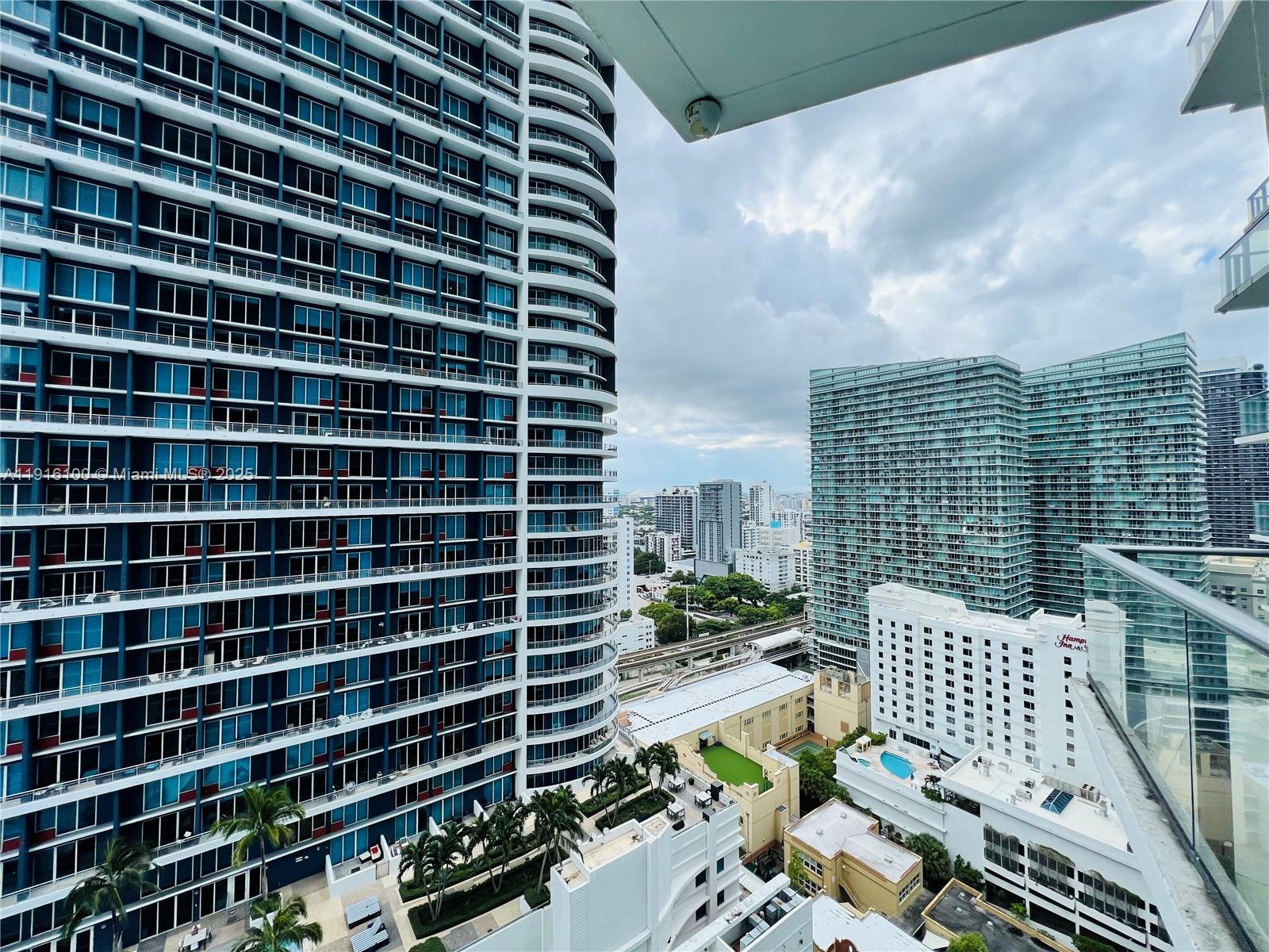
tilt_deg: +1.2
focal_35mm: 13
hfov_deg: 106.2
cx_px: 634
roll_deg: +0.3
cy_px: 476
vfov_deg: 89.9
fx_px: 477
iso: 32
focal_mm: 1.57
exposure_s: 1/1074
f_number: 1.8
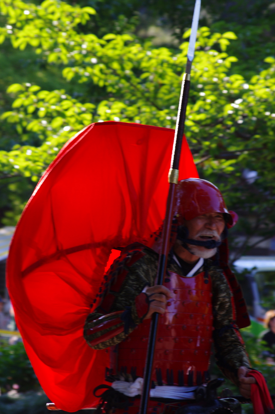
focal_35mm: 225
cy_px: 207
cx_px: 138
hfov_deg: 6.1
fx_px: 2584
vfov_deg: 9.2
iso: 400
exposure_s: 1/200
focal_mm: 150
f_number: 8
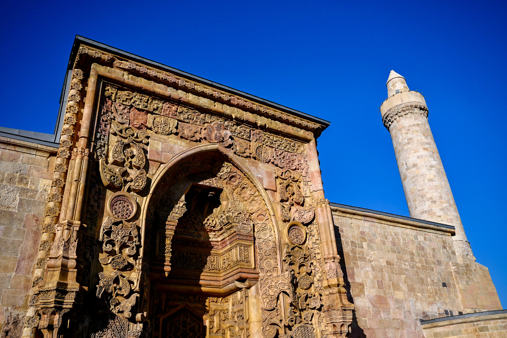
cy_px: 169
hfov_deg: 61.9
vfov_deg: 43.6
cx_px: 254
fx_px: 422
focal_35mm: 30
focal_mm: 30
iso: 100
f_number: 4
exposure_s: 1/1600
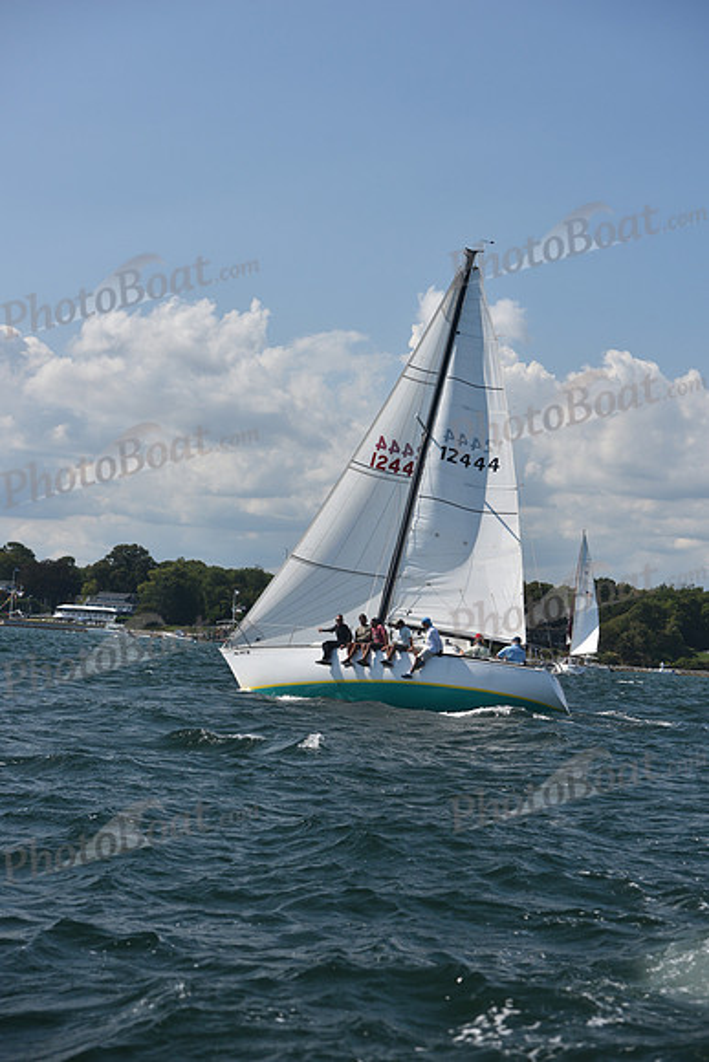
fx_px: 2067
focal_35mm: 70
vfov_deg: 28.8
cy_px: 531
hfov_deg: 19.5
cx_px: 354
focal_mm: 70
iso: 250
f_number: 5.6
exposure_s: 1/1000
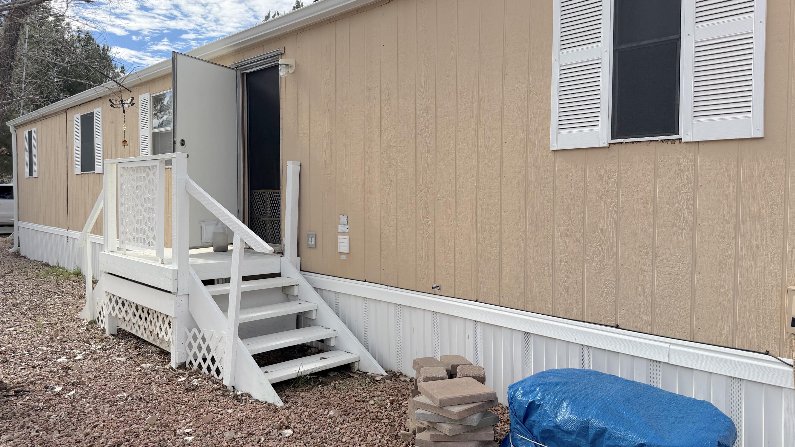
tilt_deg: -2.3
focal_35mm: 27
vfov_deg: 42.9
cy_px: 211
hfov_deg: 69.8
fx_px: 569
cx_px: 408
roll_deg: +0.2
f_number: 1.78
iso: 100
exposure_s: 1/3953
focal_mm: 6.76
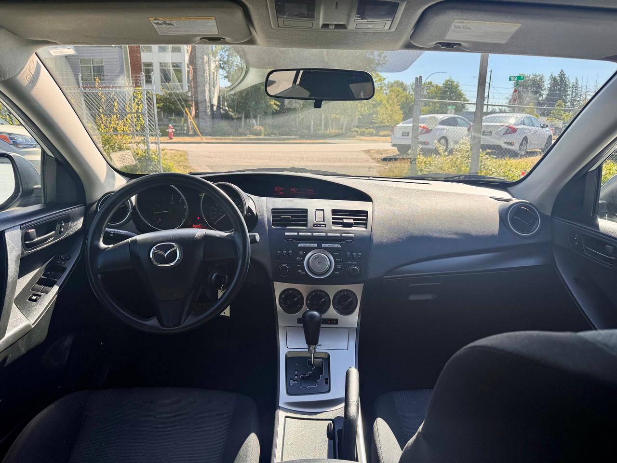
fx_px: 428
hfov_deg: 71.6
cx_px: 308
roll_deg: -0.2
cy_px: 232
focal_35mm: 24
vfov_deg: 56.8
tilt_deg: -12.4
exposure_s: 1/1094
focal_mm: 6.76
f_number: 1.78
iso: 80
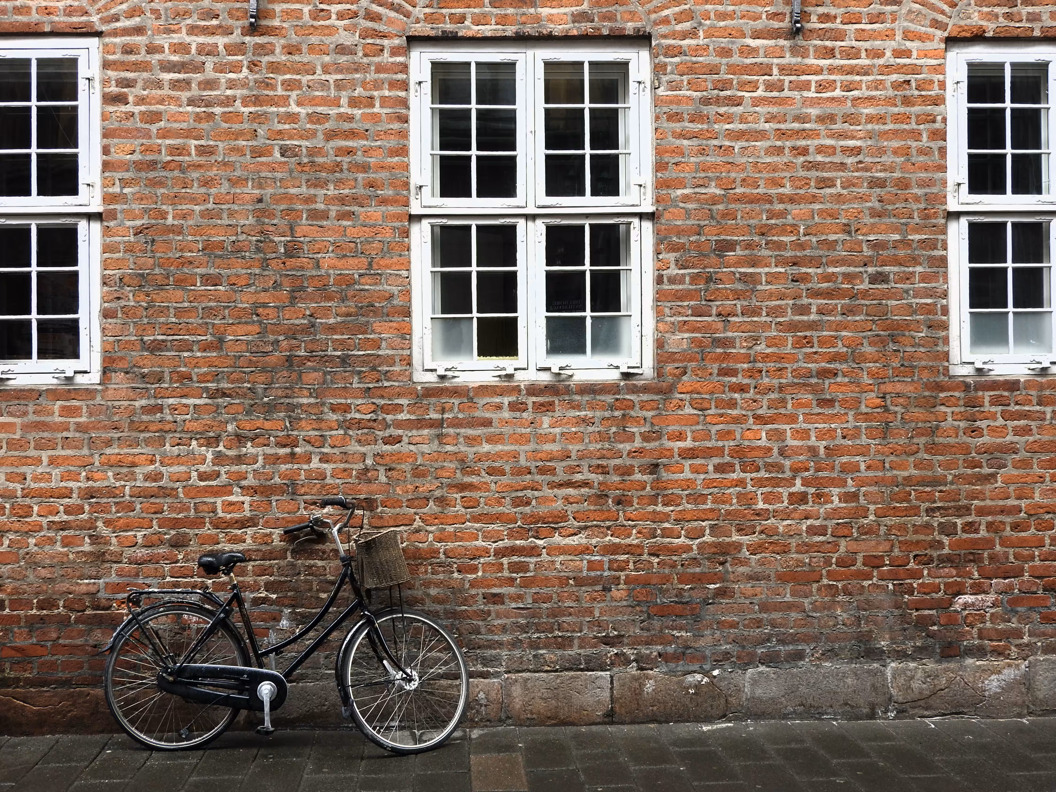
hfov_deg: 46.8
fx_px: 1220
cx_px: 528
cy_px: 396
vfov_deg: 36.0
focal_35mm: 40
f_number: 3.8
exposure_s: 1/80
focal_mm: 7.2
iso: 100
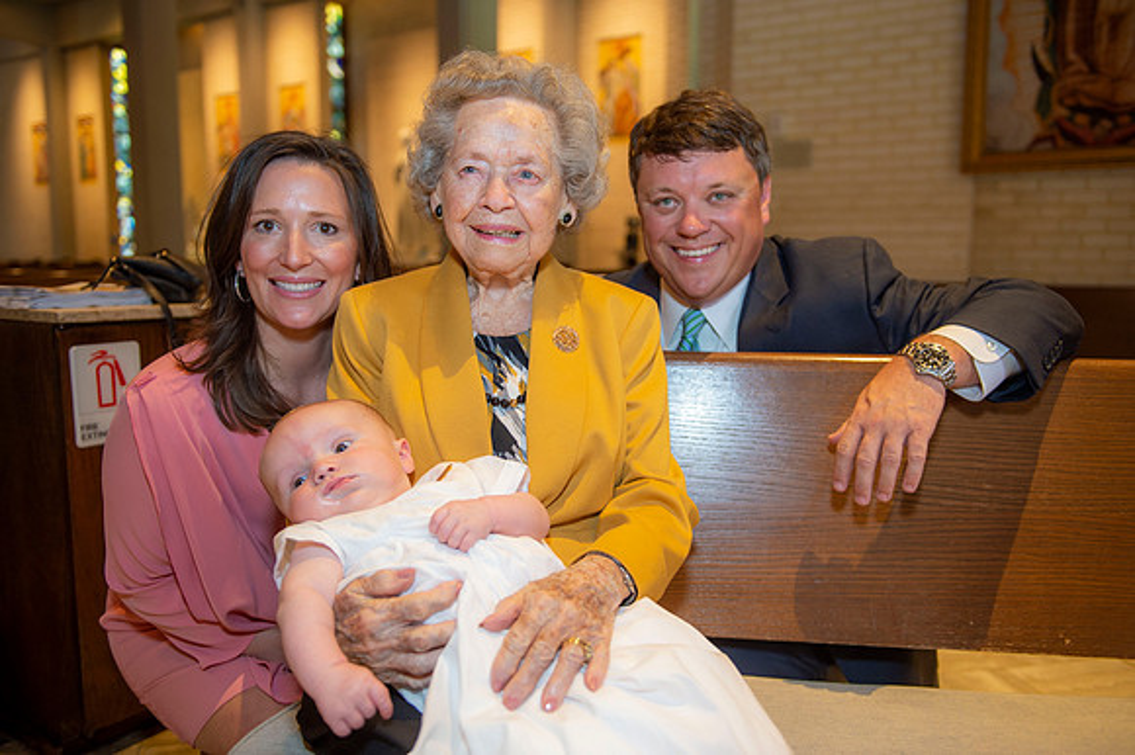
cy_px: 378
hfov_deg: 60.3
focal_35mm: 31
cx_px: 568
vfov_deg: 42.3
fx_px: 977
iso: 900
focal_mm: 31
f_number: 2.8
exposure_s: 1/100
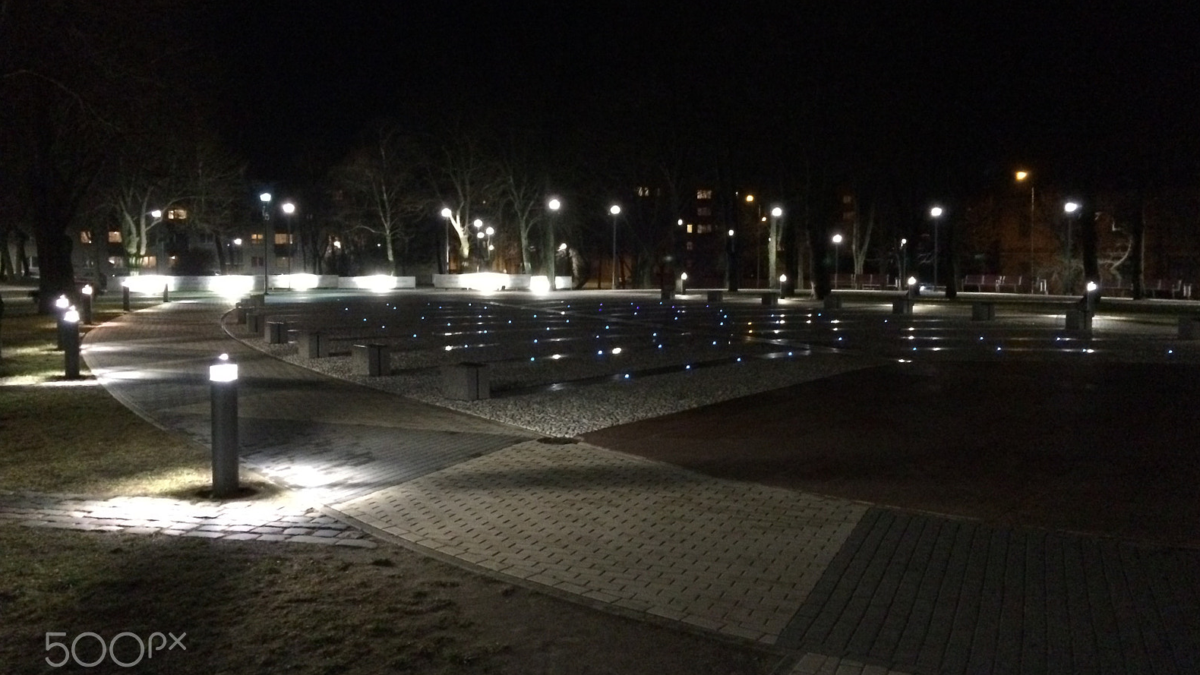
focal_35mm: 32
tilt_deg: -1.7
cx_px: 605
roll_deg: +1.6
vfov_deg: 36.6
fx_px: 1018
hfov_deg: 61.0
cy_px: 294
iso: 800
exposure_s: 1/15
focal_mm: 4.15
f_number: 2.2
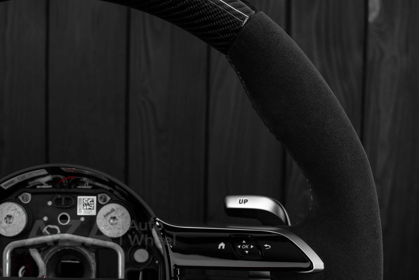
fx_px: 611
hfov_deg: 37.8
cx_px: 210
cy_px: 140
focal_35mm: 52
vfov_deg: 25.8
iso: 500
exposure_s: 1/125
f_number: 6.3
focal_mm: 35
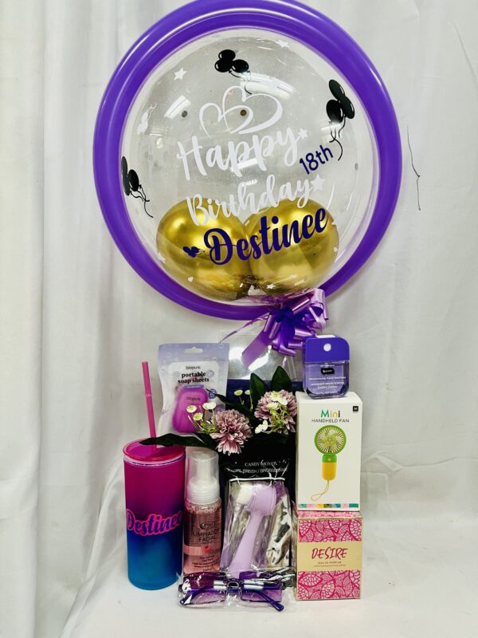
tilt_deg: -5.0
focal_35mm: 26
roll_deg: -0.3
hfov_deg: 53.1
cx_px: 239
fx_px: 479
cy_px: 319
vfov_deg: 67.3
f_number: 1.5
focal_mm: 5.7
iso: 100
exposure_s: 1/60
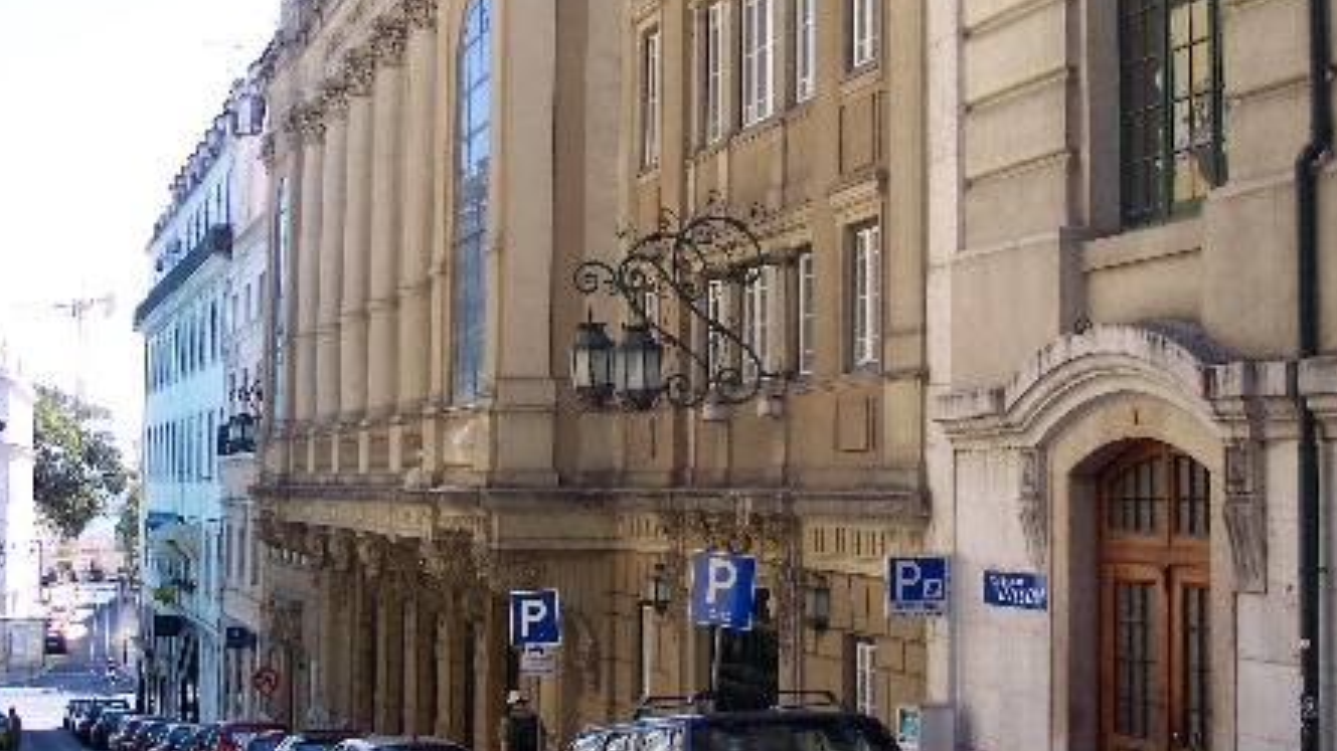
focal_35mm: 56
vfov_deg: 21.4
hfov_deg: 37.2
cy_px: 287
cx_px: 662
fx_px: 1985
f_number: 2.8
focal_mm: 8
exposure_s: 1/500
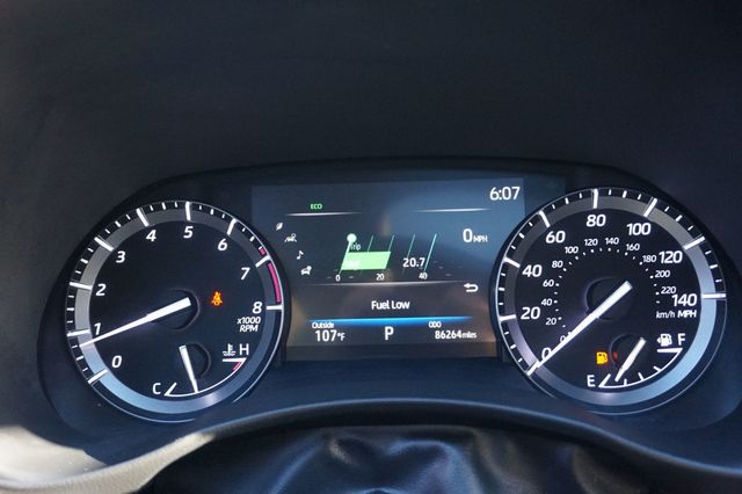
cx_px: 371
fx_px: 649
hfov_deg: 59.5
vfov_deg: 41.7
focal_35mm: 32
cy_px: 247
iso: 2000
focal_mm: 21
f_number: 4
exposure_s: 1/60
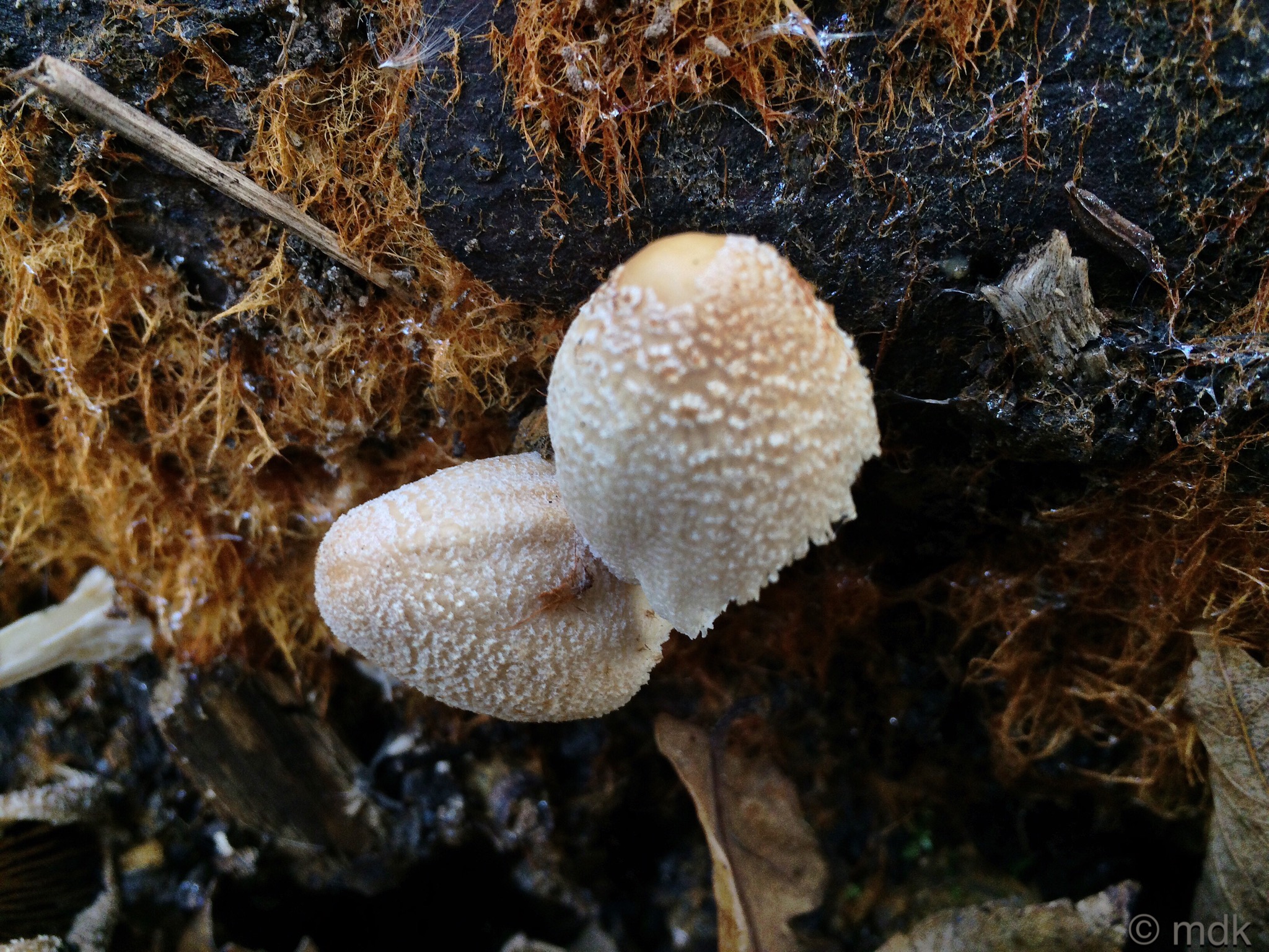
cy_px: 476
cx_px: 634
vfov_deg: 48.2
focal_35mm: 29
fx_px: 1063
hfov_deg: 61.7
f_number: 2.2
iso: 50
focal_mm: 4.15
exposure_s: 1/33
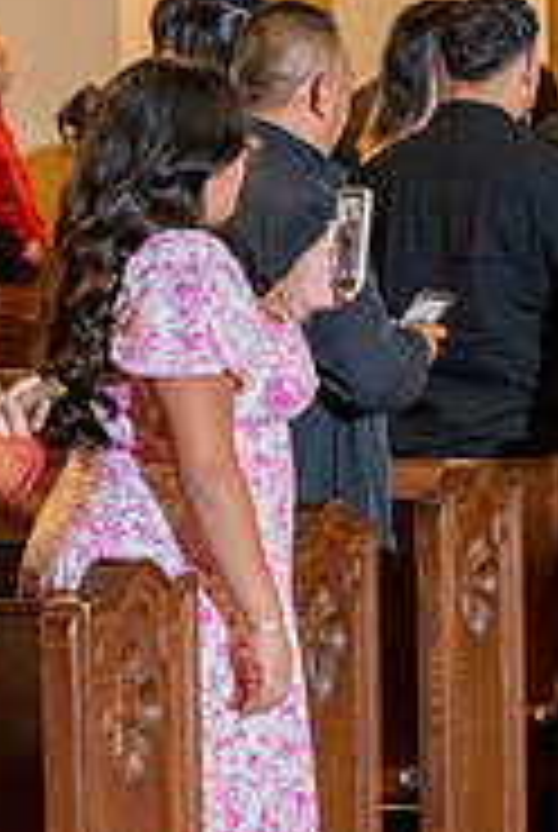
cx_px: 1089
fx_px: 5072
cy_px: 510
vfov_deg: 9.4
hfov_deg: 6.1
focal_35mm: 219
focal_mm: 70
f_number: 4.5
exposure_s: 1/200
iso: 2000
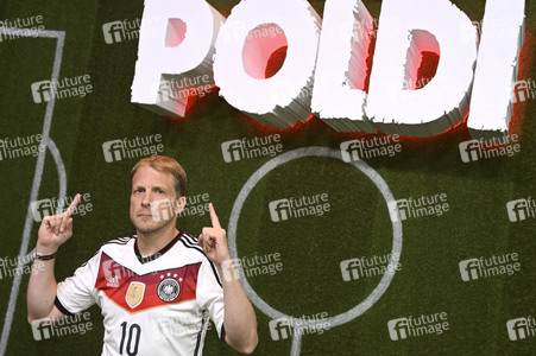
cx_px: 268
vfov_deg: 28.6
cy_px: 178
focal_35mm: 47
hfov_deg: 41.9
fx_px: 699
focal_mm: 47
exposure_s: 1/250
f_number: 5
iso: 1600
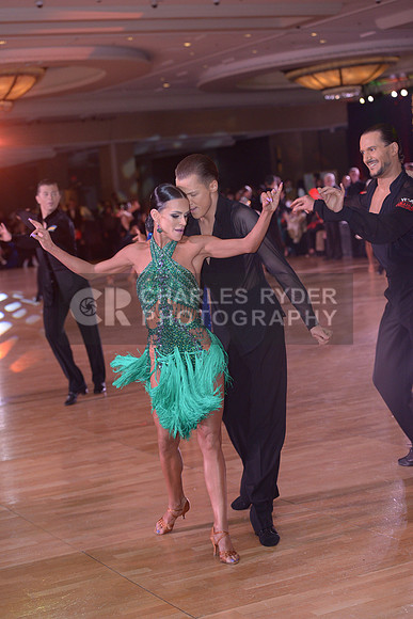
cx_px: 206
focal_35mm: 70
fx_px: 1204
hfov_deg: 19.5
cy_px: 310
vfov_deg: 28.8
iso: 1250
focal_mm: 70
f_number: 4
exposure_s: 1/200
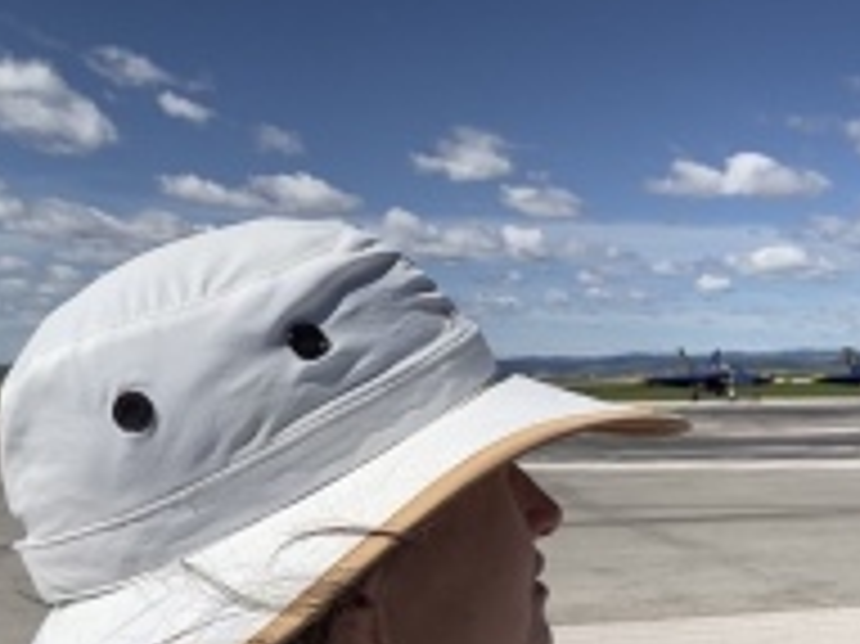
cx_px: 653
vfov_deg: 31.1
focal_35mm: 44
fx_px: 1092
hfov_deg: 41.6
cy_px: 594
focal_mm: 2.71
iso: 25
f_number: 2.2
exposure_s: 1/2445
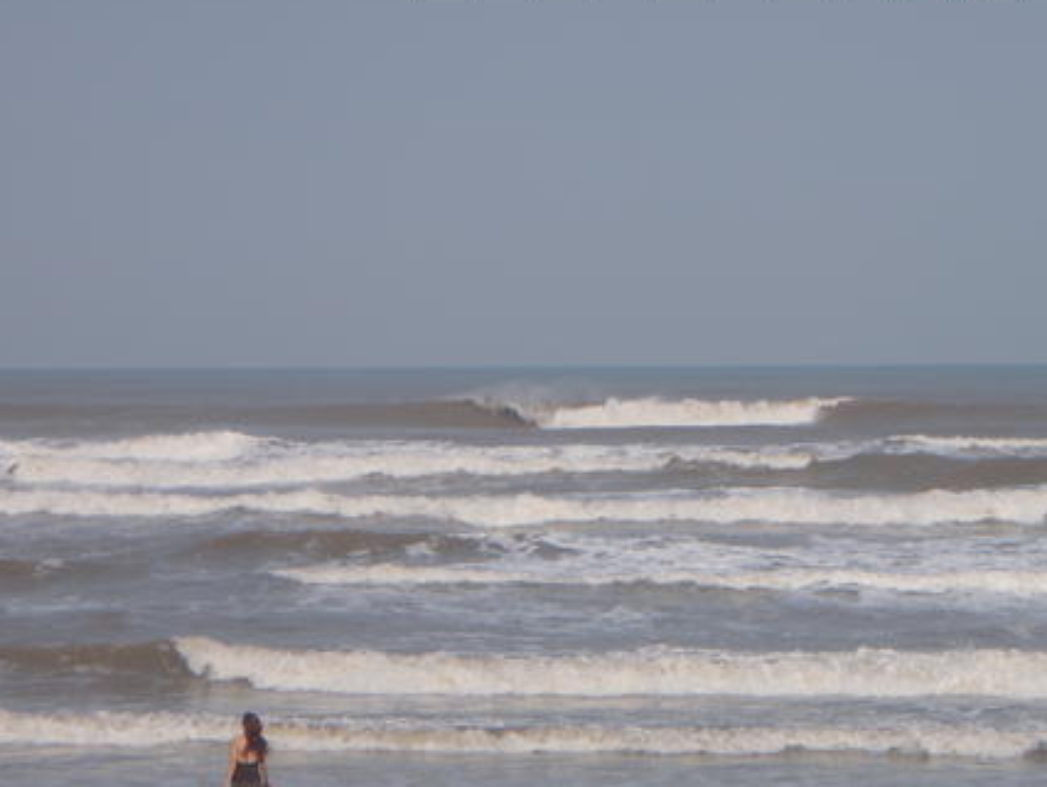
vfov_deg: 10.1
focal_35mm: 147
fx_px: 4449
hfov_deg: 13.4
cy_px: 430
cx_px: 510
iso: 80
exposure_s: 1/500
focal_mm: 20.1
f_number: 5
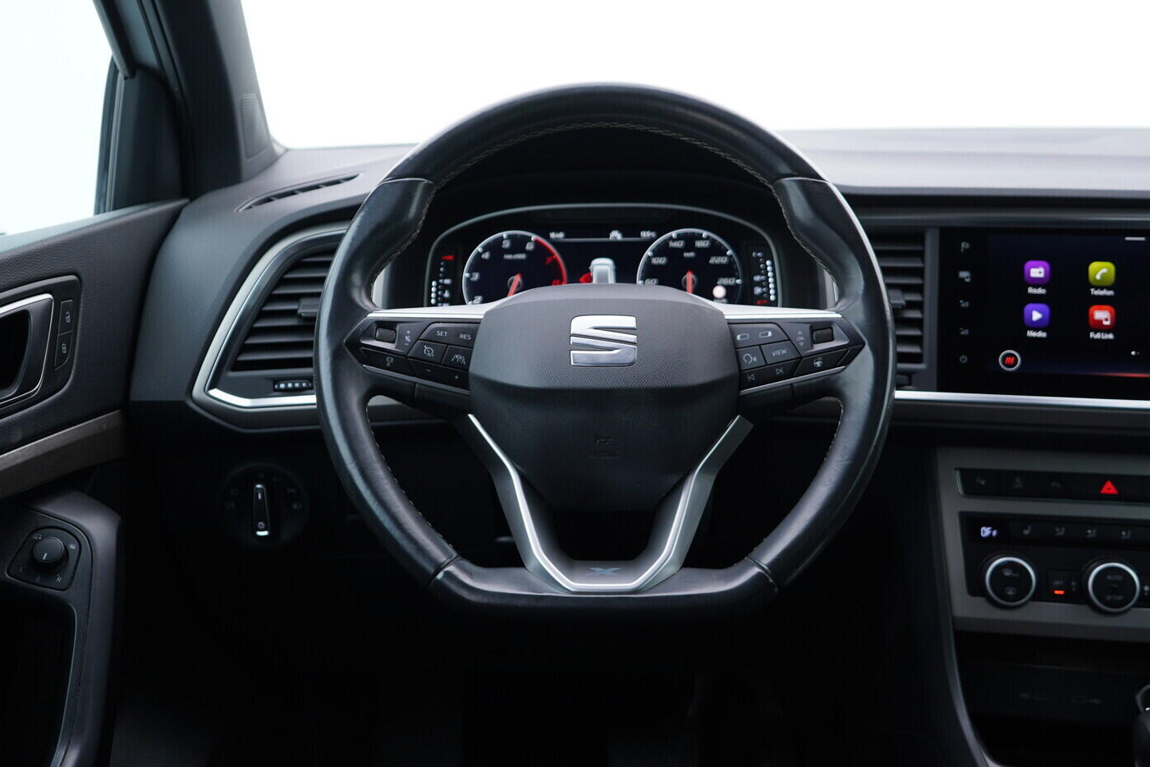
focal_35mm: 37
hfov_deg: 51.9
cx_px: 580
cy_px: 375
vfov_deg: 35.9
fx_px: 1182
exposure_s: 1/40
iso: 200
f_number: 2.8
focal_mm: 24
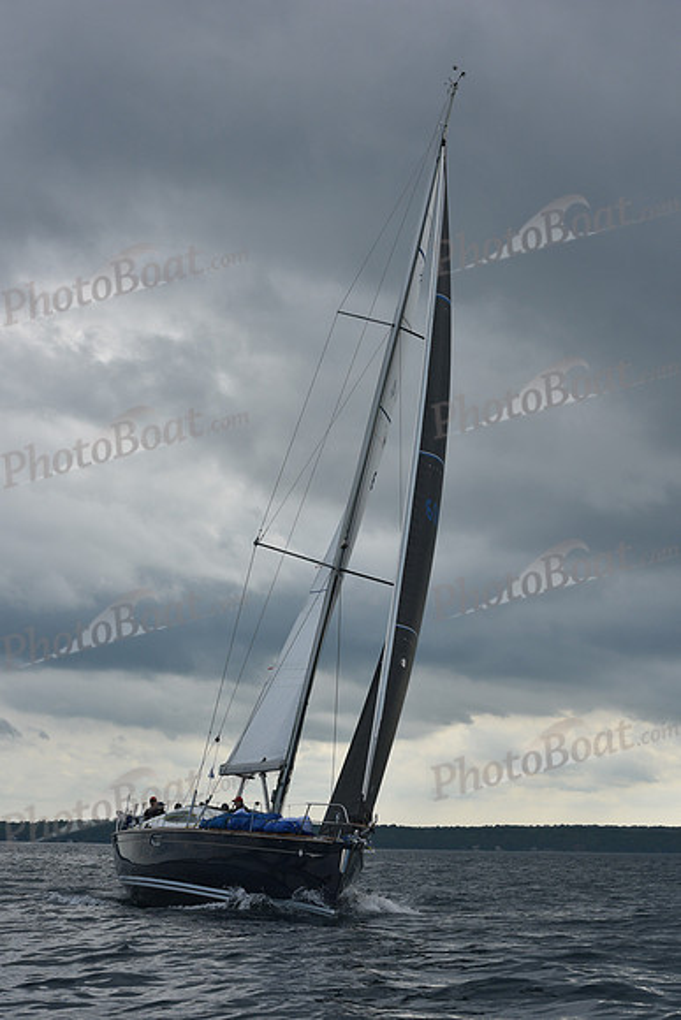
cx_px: 340
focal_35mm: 70
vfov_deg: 28.8
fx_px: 1985
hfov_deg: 19.5
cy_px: 510
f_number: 10
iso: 250
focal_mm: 70
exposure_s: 1/800
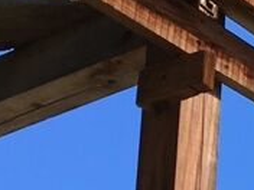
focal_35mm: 166
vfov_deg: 8.6
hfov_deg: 10.7
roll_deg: +1.9
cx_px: 535
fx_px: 1218
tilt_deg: +17.4
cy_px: 343
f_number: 2.2
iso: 25
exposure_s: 1/916
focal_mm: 4.15
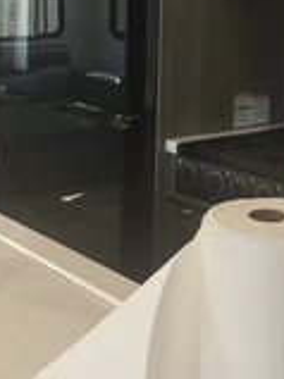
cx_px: 143
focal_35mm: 73
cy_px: 33
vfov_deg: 25.8
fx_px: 800
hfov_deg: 20.1
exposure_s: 1/60
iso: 80
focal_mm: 3
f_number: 1.8
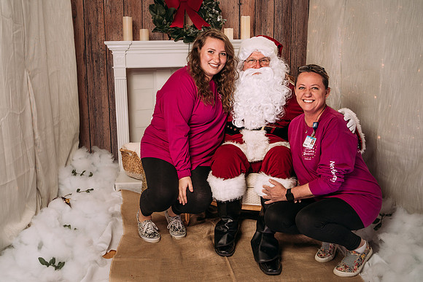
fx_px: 446
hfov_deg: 50.7
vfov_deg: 35.1
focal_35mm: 38
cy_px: 137
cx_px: 202
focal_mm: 35
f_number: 5
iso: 100
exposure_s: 1/100
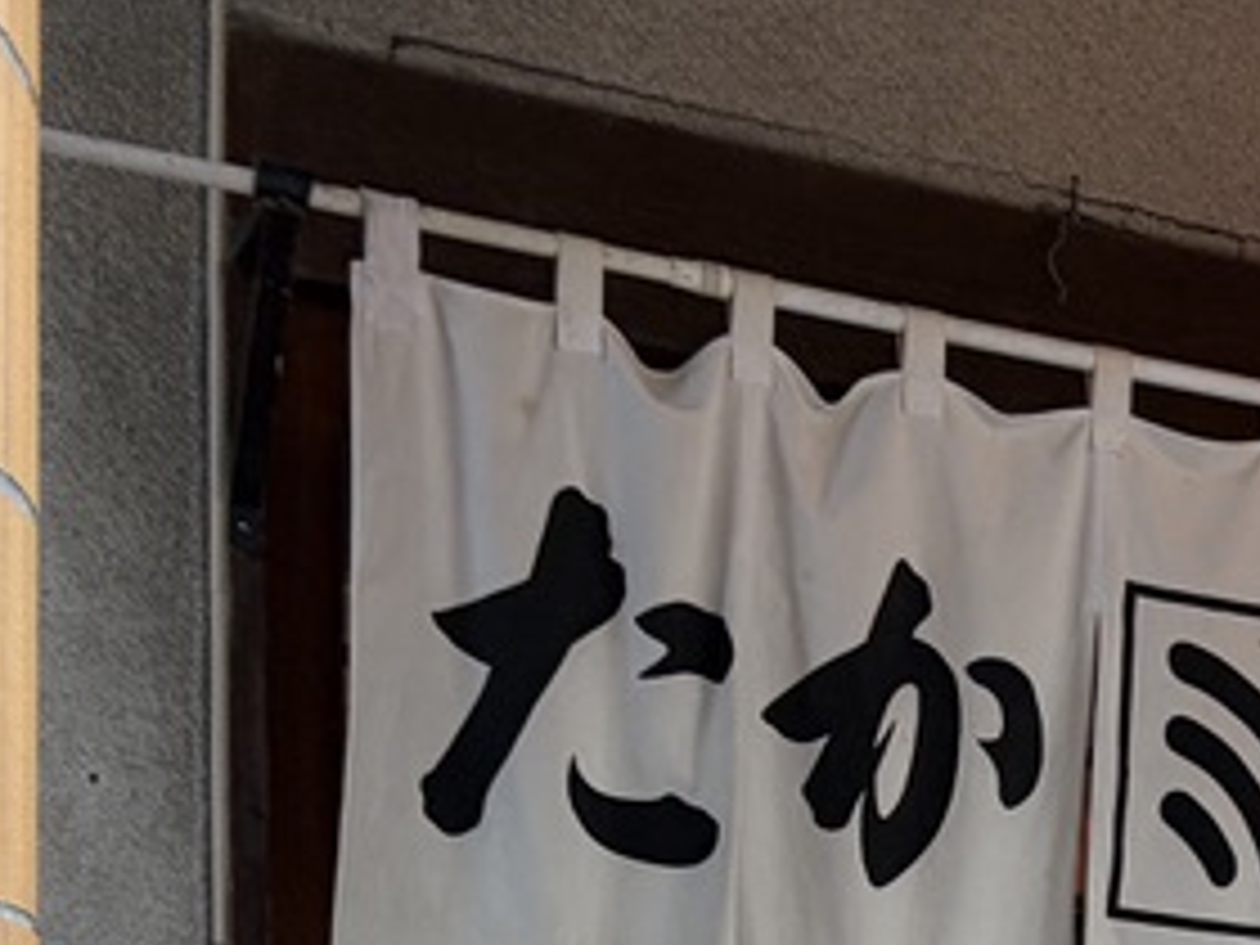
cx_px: 1814
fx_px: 3458
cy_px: 1683
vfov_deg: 13.9
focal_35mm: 95
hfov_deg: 18.6
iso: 50
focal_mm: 5.96
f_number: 1.6
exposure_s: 1/146
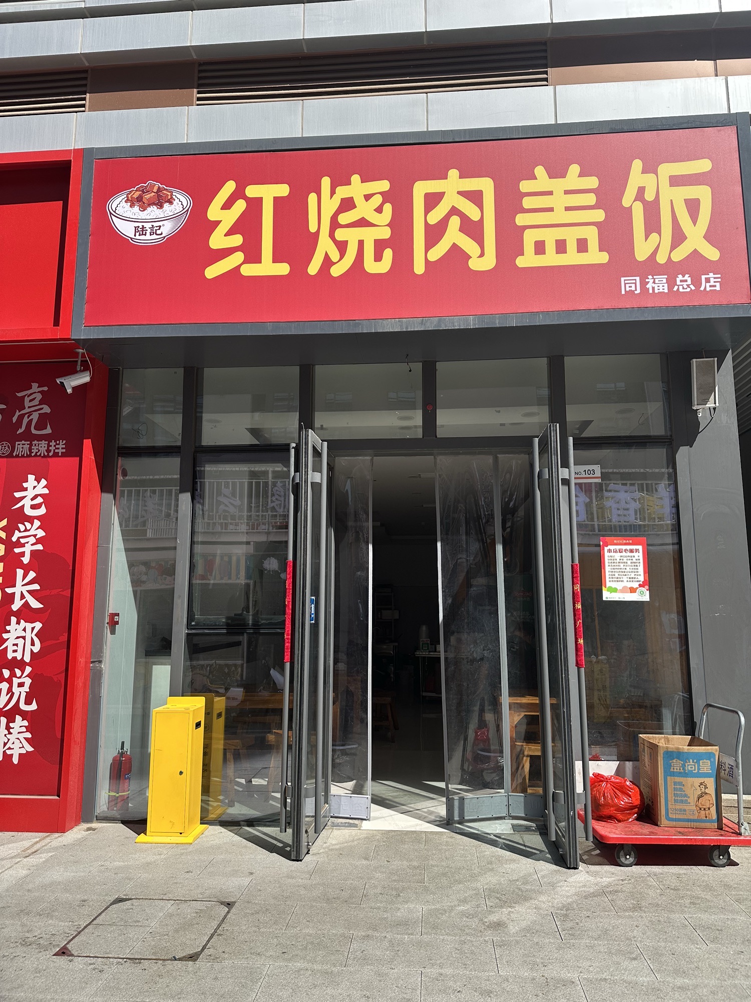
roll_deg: +1.1
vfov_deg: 71.6
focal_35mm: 24
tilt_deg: +9.5
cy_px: 501
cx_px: 376
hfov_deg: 56.8
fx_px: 694
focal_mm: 6.86
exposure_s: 1/3356
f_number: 1.78
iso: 80
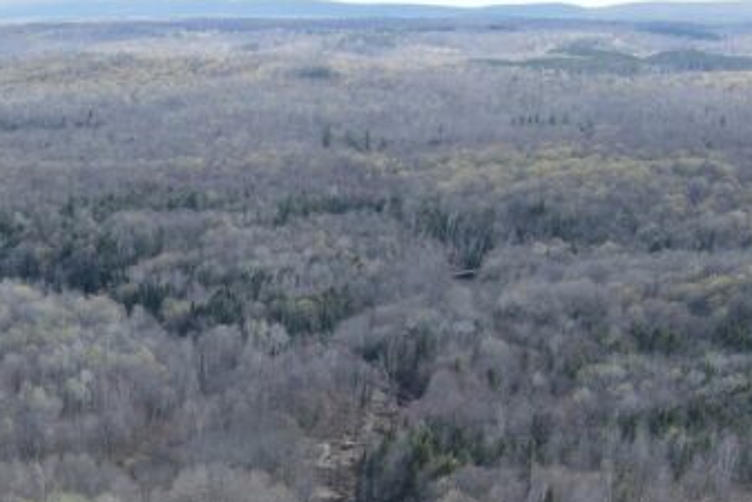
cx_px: -175
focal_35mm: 79
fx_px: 1651
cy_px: 819
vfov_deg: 15.5
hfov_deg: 23.3
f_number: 2.8
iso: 100
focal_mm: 4.5
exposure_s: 1/250
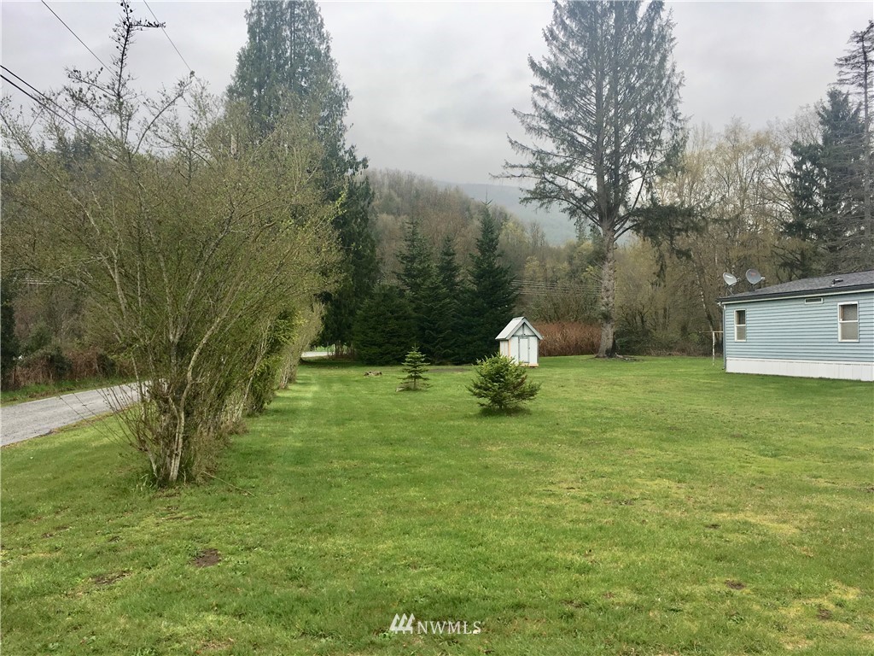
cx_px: 437
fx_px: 732
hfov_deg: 61.7
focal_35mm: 29
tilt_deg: +1.5
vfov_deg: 48.2
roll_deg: -0.8
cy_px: 328
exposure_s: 1/458
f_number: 2.2
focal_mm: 4.15
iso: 25
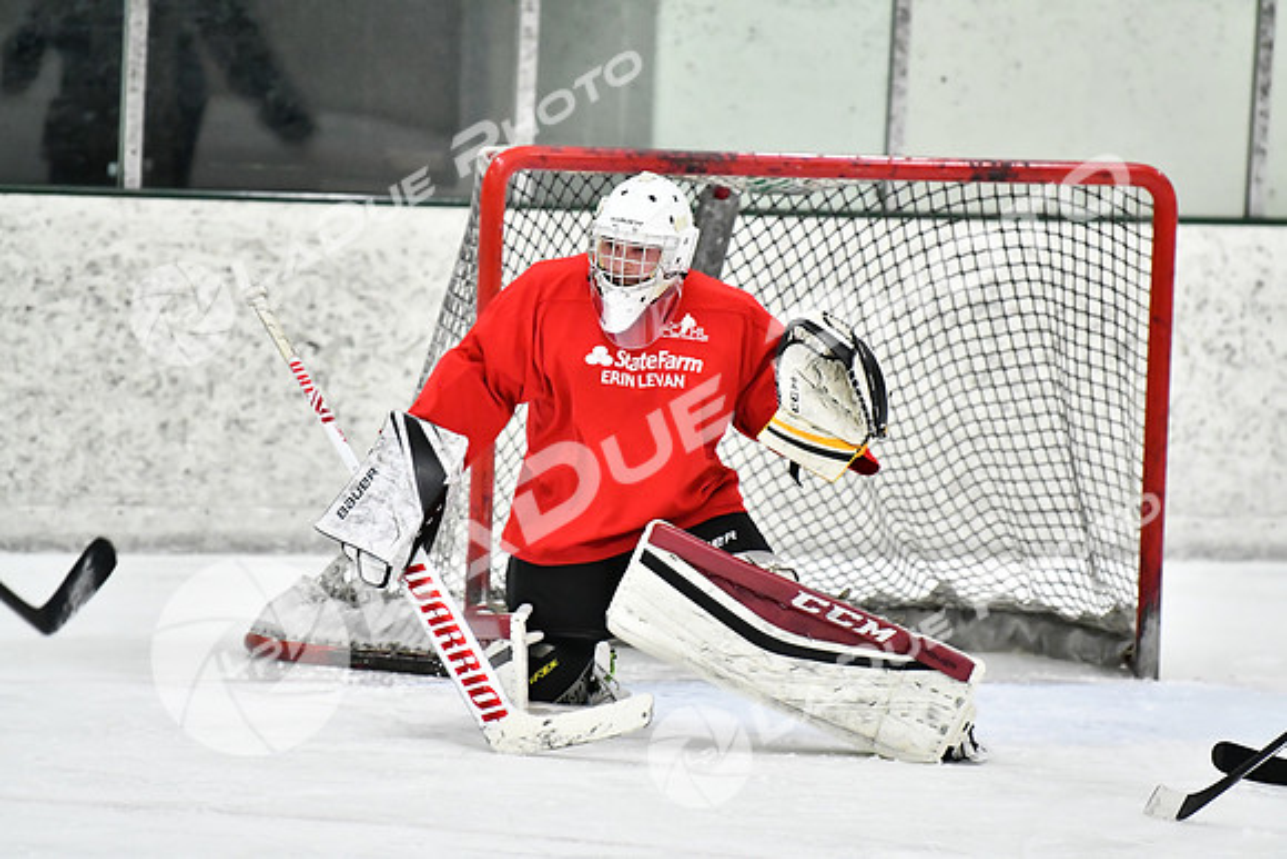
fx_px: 10727
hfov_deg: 6.9
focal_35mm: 300
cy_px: 430
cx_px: 644
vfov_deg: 4.6
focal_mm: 200
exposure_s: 1/1250
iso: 5000
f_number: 2.8
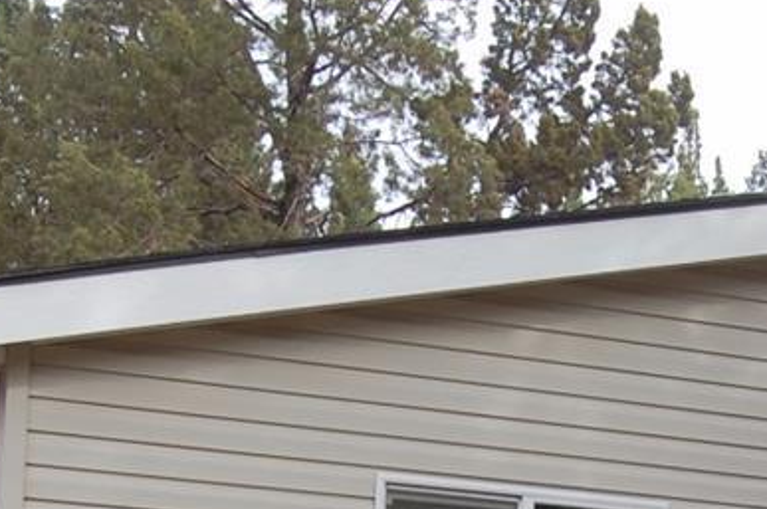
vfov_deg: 10.4
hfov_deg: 16.0
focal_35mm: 128
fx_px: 2724
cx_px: 541
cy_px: 736
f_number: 7.1
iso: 200
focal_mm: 22
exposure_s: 1/200
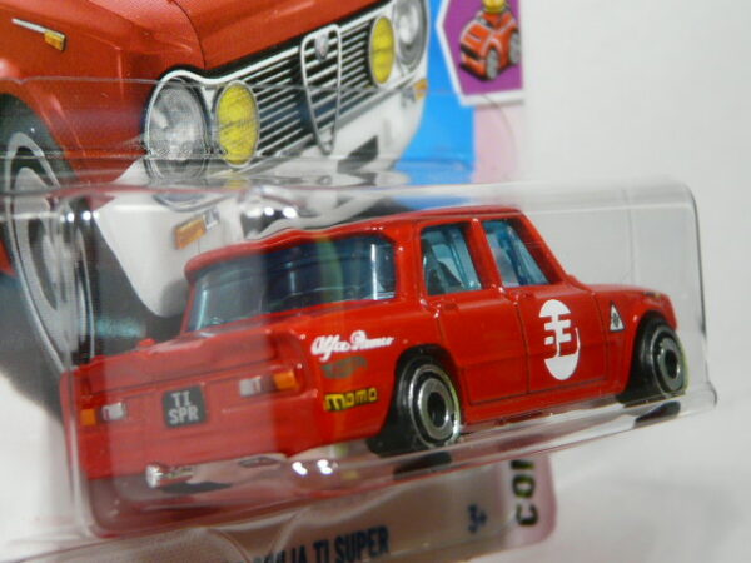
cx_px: 376
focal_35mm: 110
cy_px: 282
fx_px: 2386
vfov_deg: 13.5
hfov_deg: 17.9
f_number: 3.2
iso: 100
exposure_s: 1/50
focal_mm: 11.4
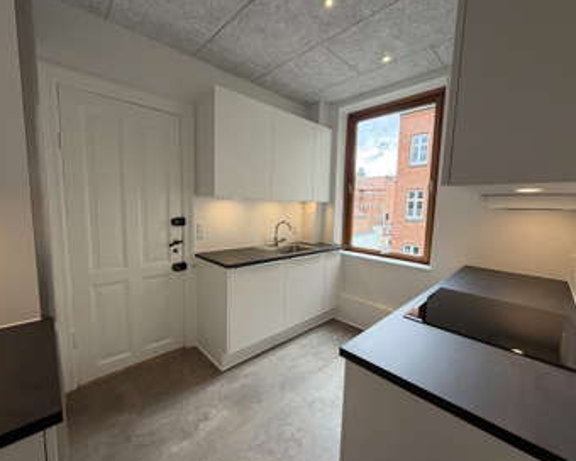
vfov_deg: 84.0
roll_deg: -1.7
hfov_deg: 96.8
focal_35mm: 15
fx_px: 256
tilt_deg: -6.1
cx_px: 296
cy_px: 234
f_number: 2.2
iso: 100
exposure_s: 1/121
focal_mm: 2.22
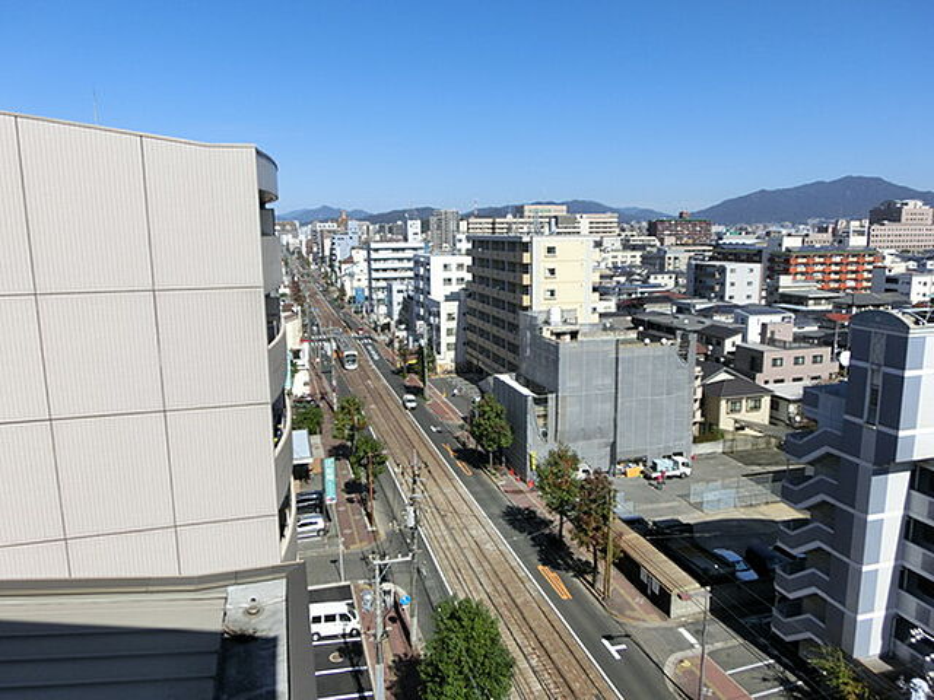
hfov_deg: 69.4
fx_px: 675
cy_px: 350
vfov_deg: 54.9
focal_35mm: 25
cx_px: 467
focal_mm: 4.4
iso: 80
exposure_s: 1/320
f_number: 8
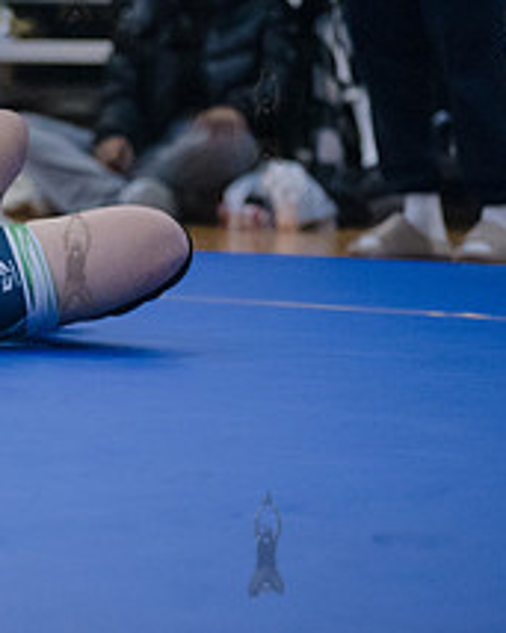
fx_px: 5732
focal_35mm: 306
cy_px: 114
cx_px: -308
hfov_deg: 5.0
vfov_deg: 6.3
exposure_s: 1/400
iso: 8000
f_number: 3.2
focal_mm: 120
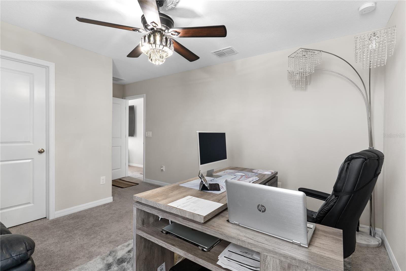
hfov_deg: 93.3
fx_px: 192
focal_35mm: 17
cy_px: 136
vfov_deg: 70.5
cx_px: 203
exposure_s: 1
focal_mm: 17
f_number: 8
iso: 400
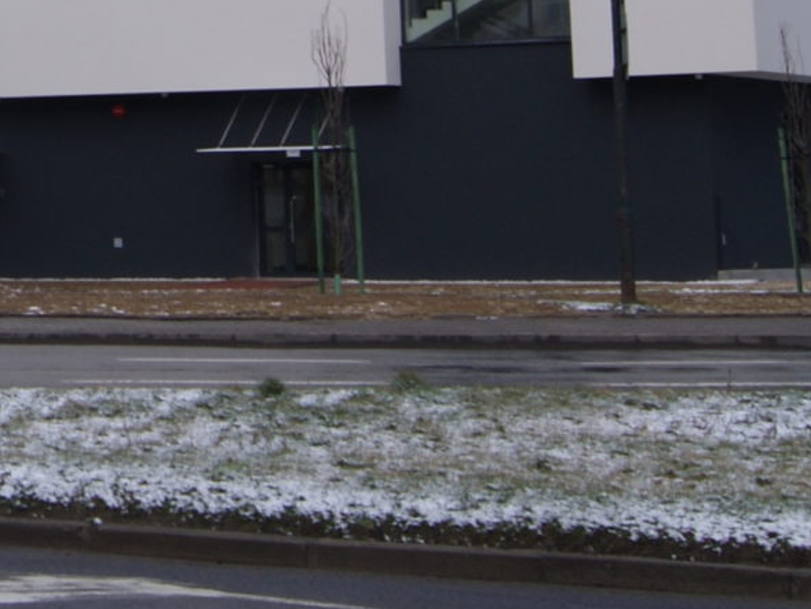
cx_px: -244
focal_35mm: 113
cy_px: -280
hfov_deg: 16.5
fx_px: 2648
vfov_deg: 12.5
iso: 100
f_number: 10
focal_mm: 18
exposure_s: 1/125
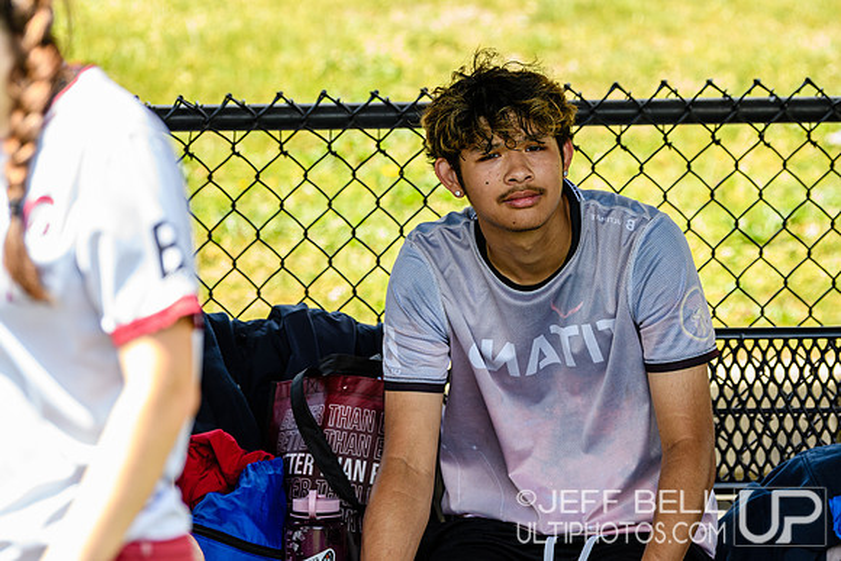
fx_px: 6808
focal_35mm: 291
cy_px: 198
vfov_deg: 4.7
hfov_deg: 7.1
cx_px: 545
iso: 200
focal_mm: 150
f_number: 3.2
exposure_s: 1/400
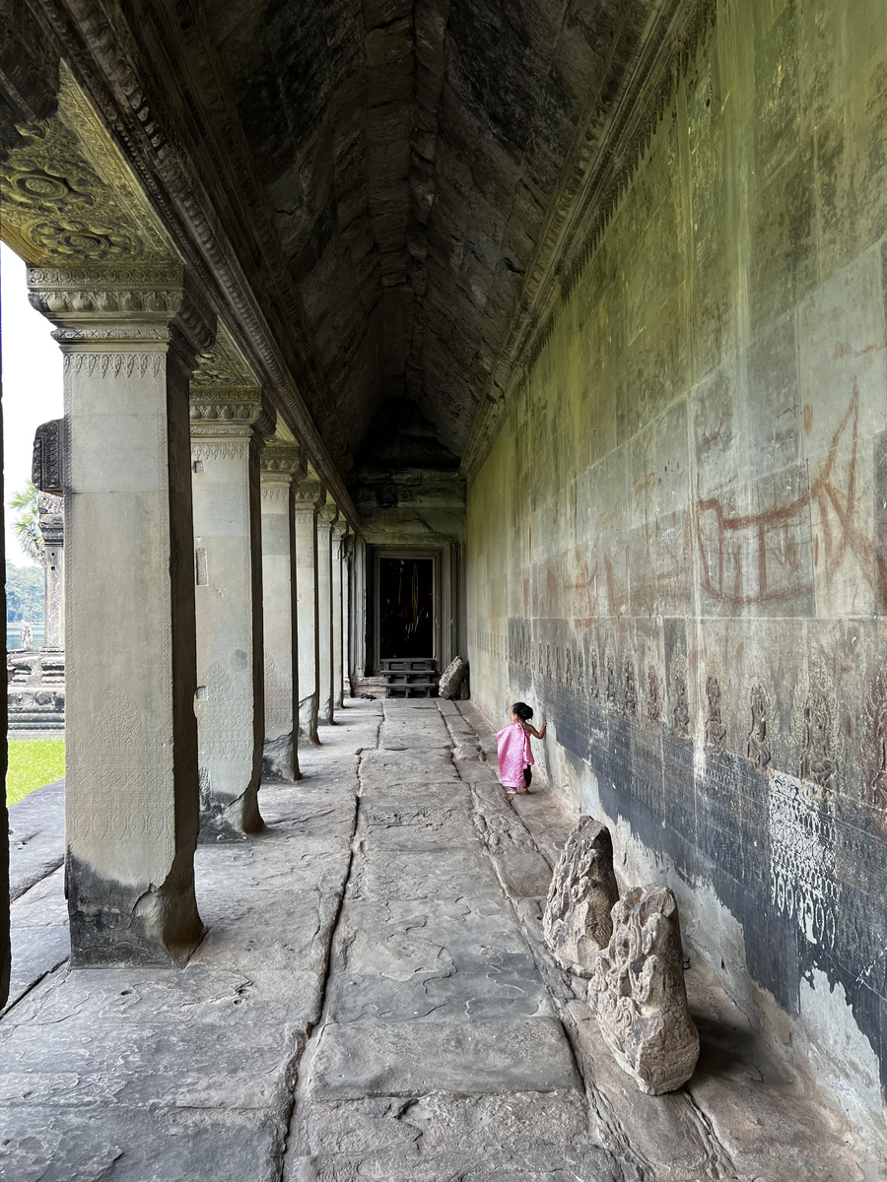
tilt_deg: +3.0
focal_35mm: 26
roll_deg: +0.0
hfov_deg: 53.1
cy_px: 591
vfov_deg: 67.3
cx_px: 444
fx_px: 888
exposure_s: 1/327
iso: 50
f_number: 1.5
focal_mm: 5.7
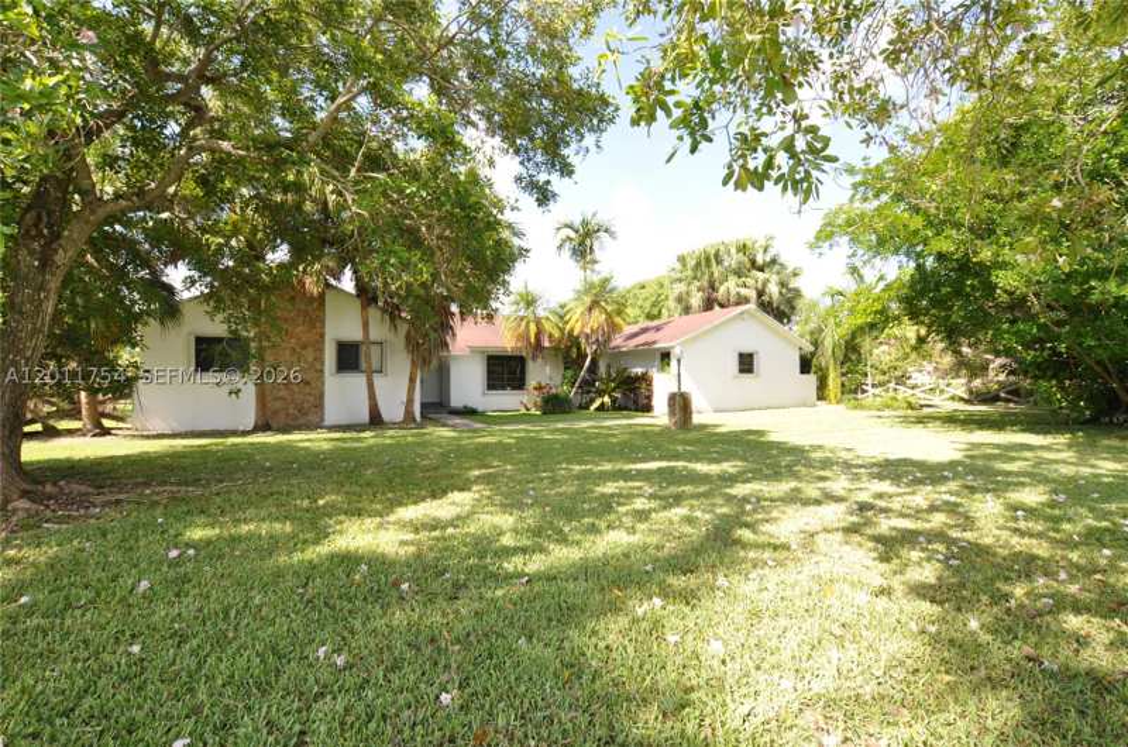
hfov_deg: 100.5
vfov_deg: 77.1
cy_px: 374
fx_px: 469
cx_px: 564
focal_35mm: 15
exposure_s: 1/125
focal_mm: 10
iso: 400
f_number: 8
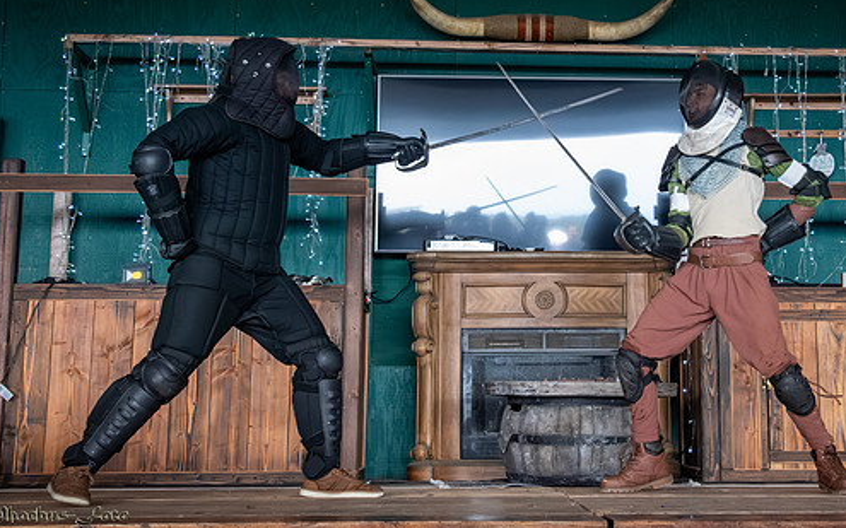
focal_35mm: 66
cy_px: 155
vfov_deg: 19.6
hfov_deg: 30.8
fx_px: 1521
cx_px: 569
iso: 8000
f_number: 5.6
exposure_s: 1/320
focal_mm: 38
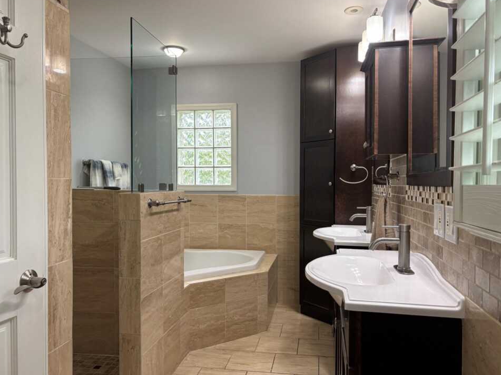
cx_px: 253
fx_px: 405
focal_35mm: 28
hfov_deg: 63.4
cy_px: 194
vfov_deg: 49.7
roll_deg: -0.7
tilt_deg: -2.4
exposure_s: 1/120
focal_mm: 5.96
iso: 125
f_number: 1.6
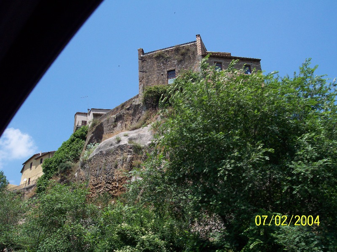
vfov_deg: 37.7
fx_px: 370
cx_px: 168
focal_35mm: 38
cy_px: 126
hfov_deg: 49.0
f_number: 4.8
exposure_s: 1/700
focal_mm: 8
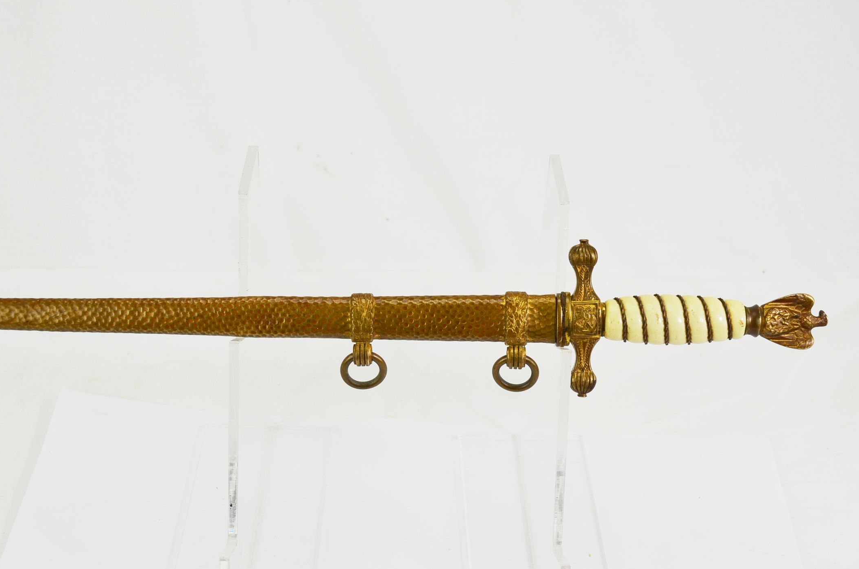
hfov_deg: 35.7
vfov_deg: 24.1
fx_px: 1333
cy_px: 324
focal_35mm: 56
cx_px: 420
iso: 200
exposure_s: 1/160
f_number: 6.3
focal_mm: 32
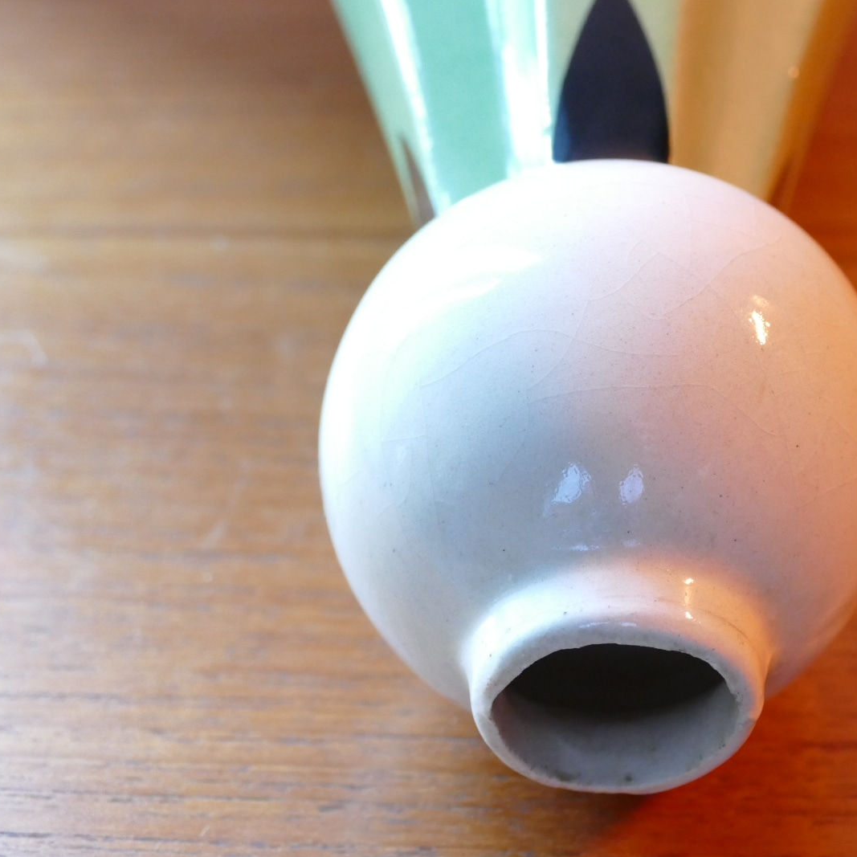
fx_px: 2241
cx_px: 629
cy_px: 432
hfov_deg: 21.5
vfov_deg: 21.7
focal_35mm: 80
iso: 1600
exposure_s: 1/15
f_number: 3.5
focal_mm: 22.58
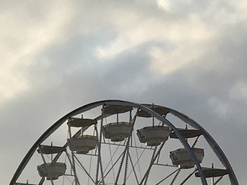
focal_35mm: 185
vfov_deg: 7.7
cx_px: -276
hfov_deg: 9.8
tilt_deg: +7.0
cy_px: 356
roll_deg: +0.9
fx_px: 1320
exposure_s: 1/1709
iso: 25
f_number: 2.2
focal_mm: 4.15
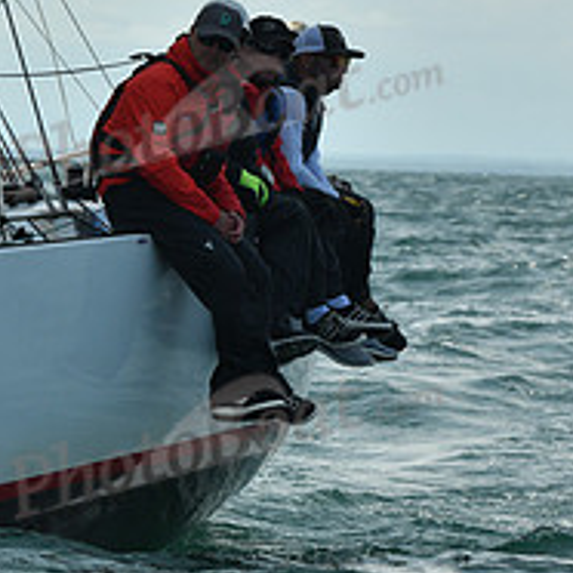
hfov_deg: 3.9
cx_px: -148
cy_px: 322
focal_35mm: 450
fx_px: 8427
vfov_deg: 3.9
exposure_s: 1/1250
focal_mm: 170
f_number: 9
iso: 320
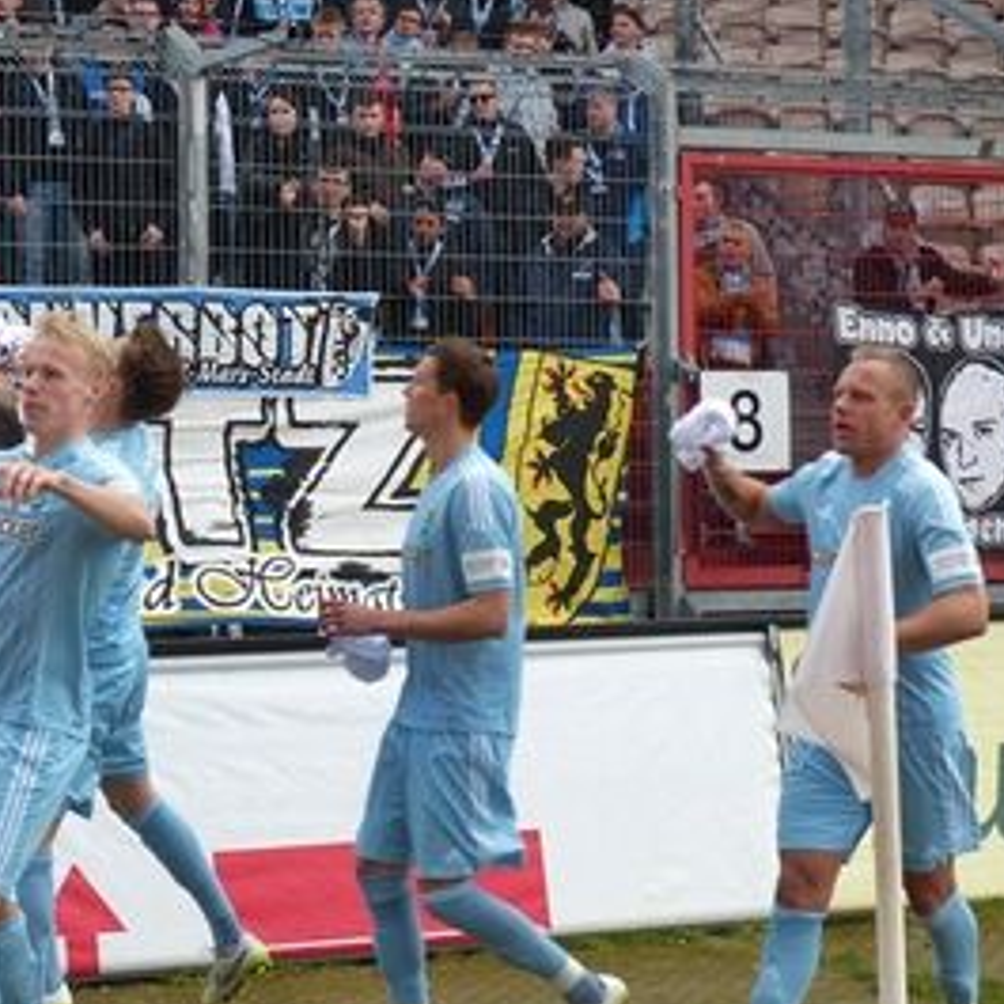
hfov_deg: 18.2
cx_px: 254
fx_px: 3117
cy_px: 479
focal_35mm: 95
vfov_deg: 18.3
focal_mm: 9.1
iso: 100
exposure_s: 1/250
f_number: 4
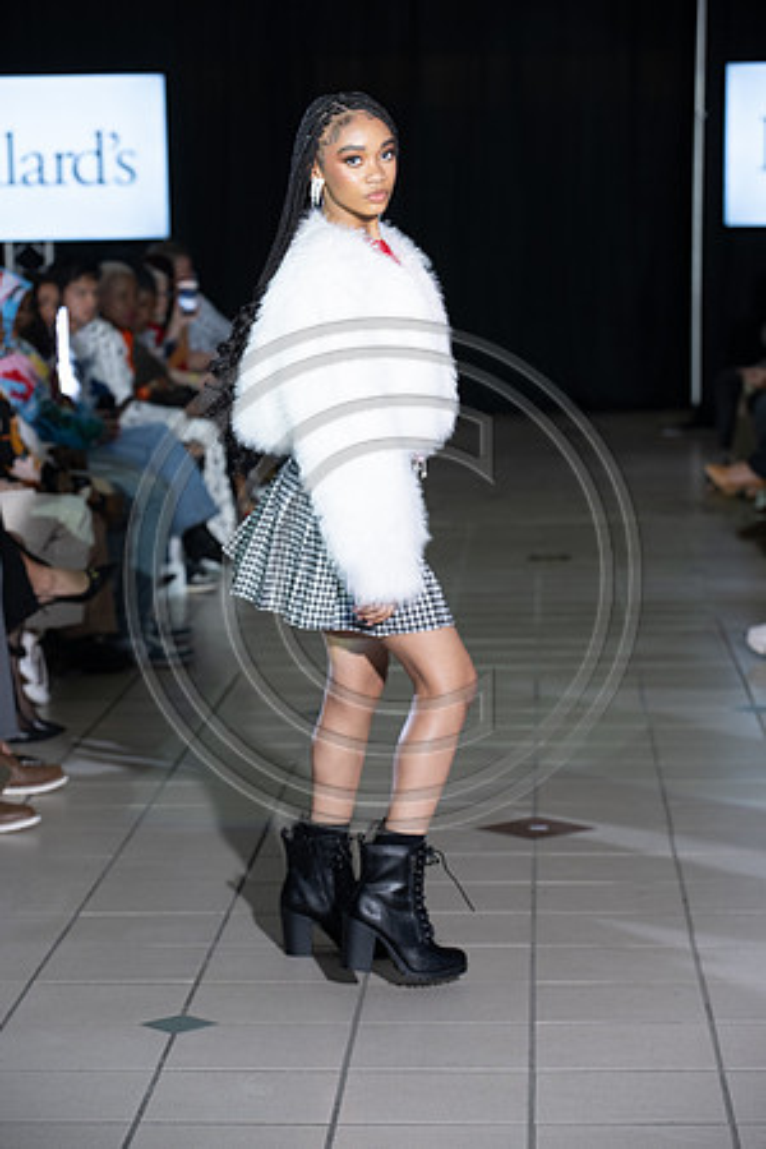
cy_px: 574
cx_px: 383
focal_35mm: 102
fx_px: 3255
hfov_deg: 13.4
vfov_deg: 20.0
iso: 1250
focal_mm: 102
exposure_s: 1/160
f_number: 5
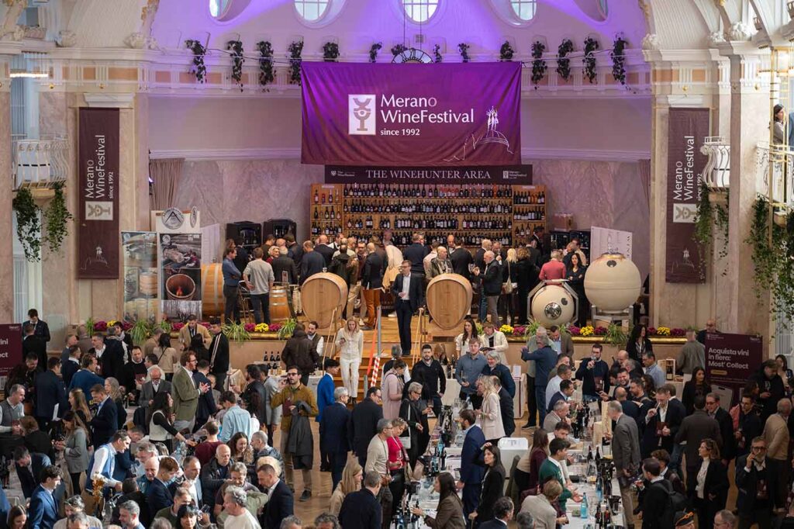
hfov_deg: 28.9
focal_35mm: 70
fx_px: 1543
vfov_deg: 19.4
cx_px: 397
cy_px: 264
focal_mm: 70
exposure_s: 1/125
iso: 1000
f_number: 4
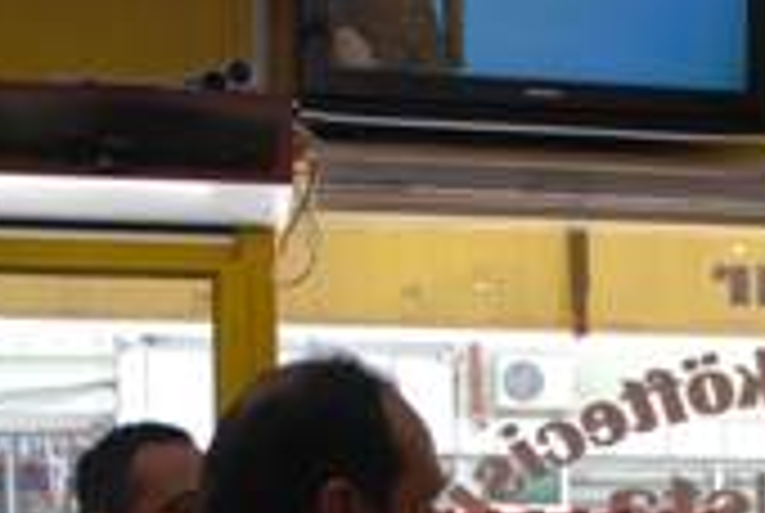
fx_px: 1682
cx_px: 616
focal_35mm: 79
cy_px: 662
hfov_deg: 25.2
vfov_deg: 16.4
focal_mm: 20
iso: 200
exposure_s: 1/100
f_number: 5
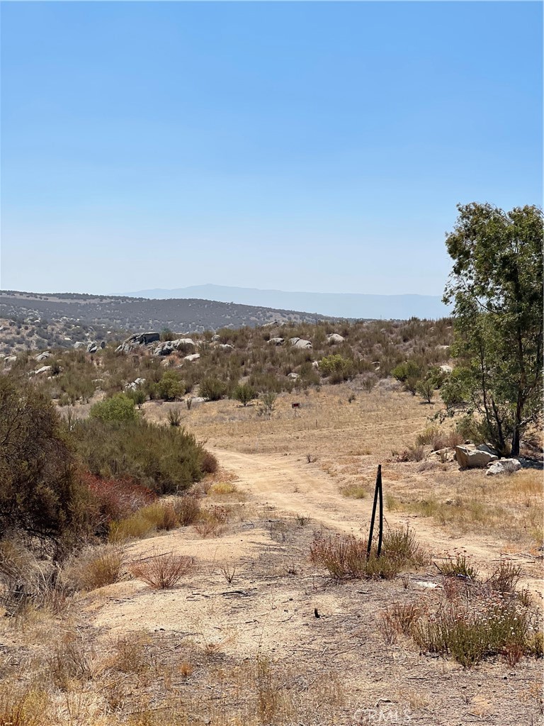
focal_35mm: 64
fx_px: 1341
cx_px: 272
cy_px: 363
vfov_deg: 30.3
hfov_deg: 22.9
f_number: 2.2
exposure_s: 1/2016
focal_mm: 7.5
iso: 20
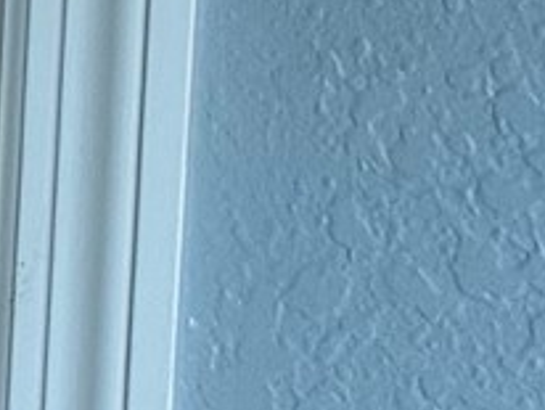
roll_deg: -1.2
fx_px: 2932
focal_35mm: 186
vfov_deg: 6.8
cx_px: -1148
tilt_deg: -3.2
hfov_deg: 8.6
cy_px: -1008
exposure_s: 1/120
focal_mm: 6.86
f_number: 1.78
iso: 200
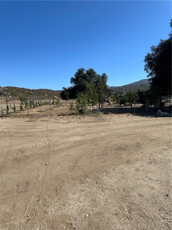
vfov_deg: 71.6
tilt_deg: -4.3
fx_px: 159
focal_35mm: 24
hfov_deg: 56.8
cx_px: 86
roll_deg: +0.6
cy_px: 115
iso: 80
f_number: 1.78
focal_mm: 6.86
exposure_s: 1/5263
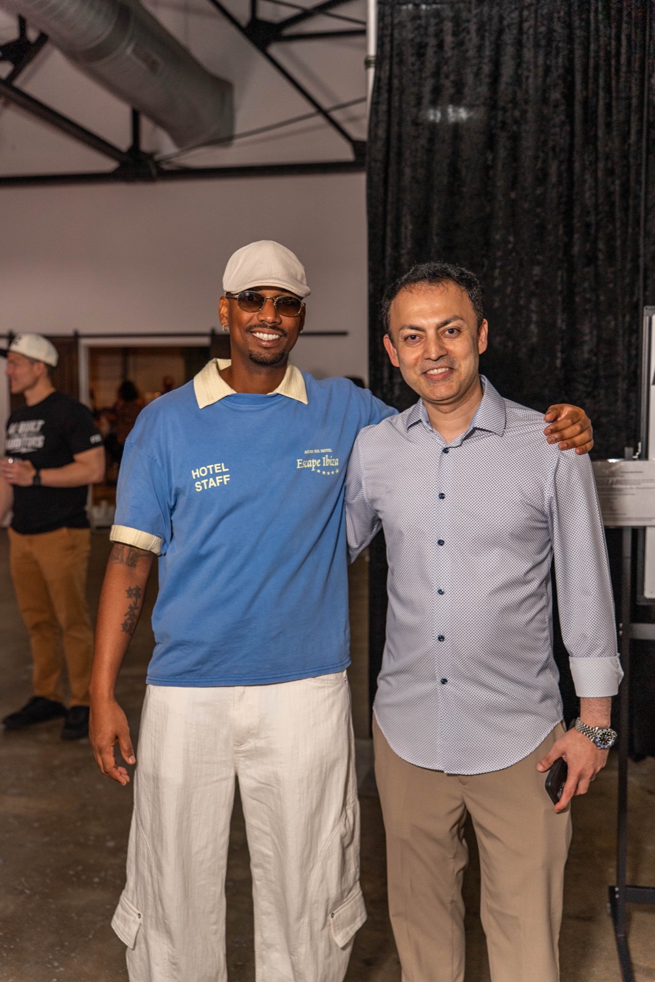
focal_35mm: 35
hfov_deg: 37.9
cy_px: 491
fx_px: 954
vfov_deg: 54.4
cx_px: 328
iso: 1000
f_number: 2.8
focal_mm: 35
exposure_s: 1/200
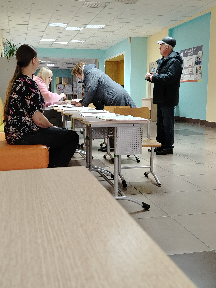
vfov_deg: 42.9
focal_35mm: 44
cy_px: 144
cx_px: 108
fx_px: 366
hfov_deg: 32.9
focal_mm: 5.25
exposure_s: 1/33.3
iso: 1391
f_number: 1.75
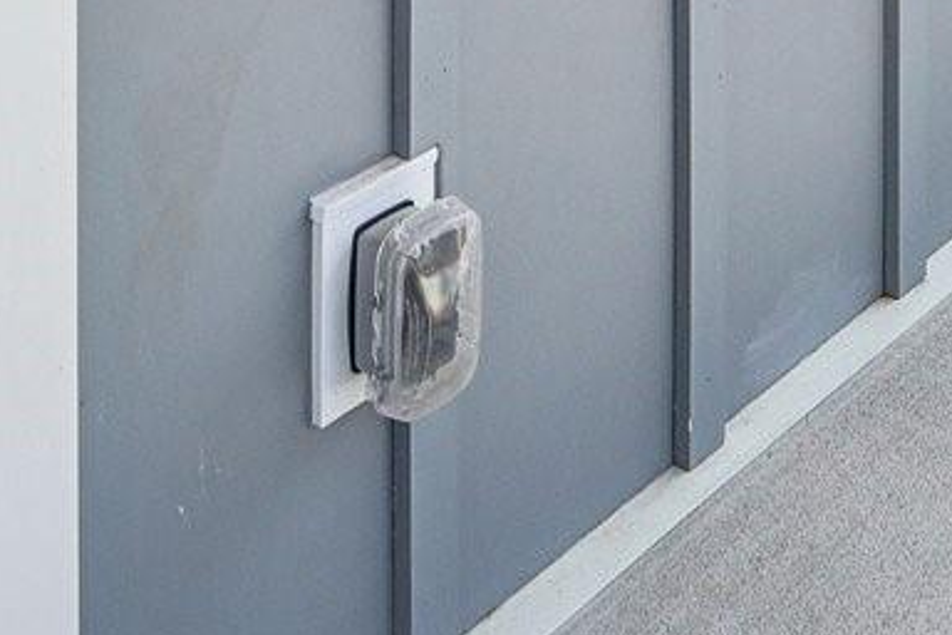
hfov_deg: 25.4
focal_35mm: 80
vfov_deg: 12.8
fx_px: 2115
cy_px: -914
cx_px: 456
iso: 100
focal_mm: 10
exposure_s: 1/45
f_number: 8
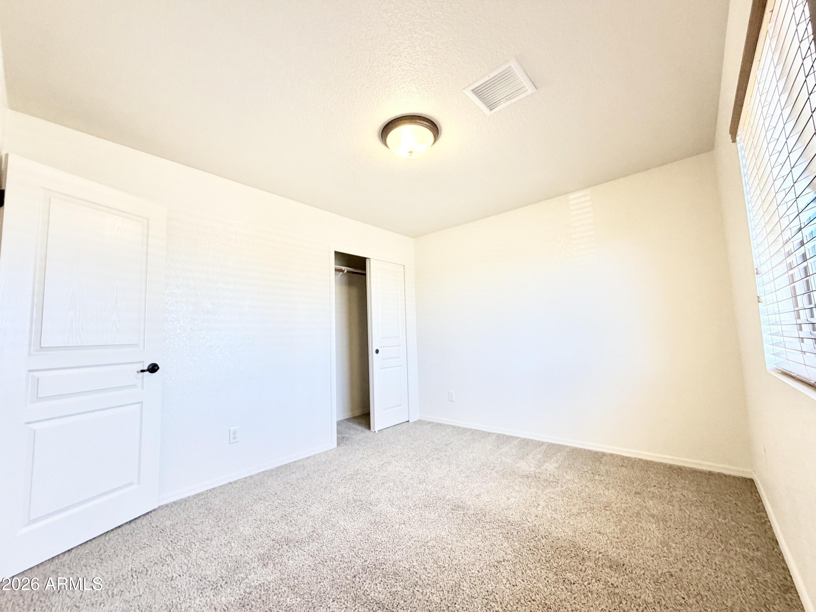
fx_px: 330
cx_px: 408
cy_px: 306
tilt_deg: +4.9
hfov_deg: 102.1
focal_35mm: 14
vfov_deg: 85.7
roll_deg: +1.9
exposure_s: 1/120
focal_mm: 2.22
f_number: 2.2
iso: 250
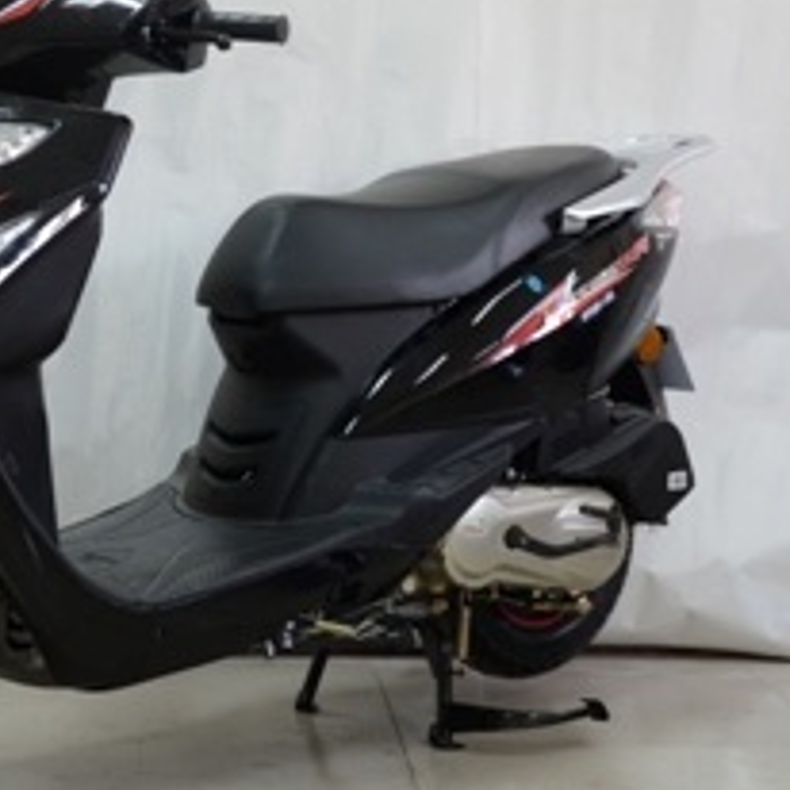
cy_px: 359
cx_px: 176
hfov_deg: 17.8
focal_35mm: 97
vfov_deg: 17.9
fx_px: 2503
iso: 100
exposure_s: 2
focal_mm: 35
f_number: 9
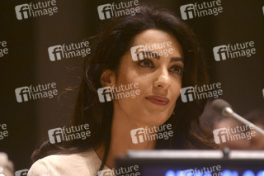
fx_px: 1803
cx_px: 130
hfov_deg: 8.4
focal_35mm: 246
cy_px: 113
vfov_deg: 5.6
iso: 1600
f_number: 2.8
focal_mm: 175
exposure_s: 1/200
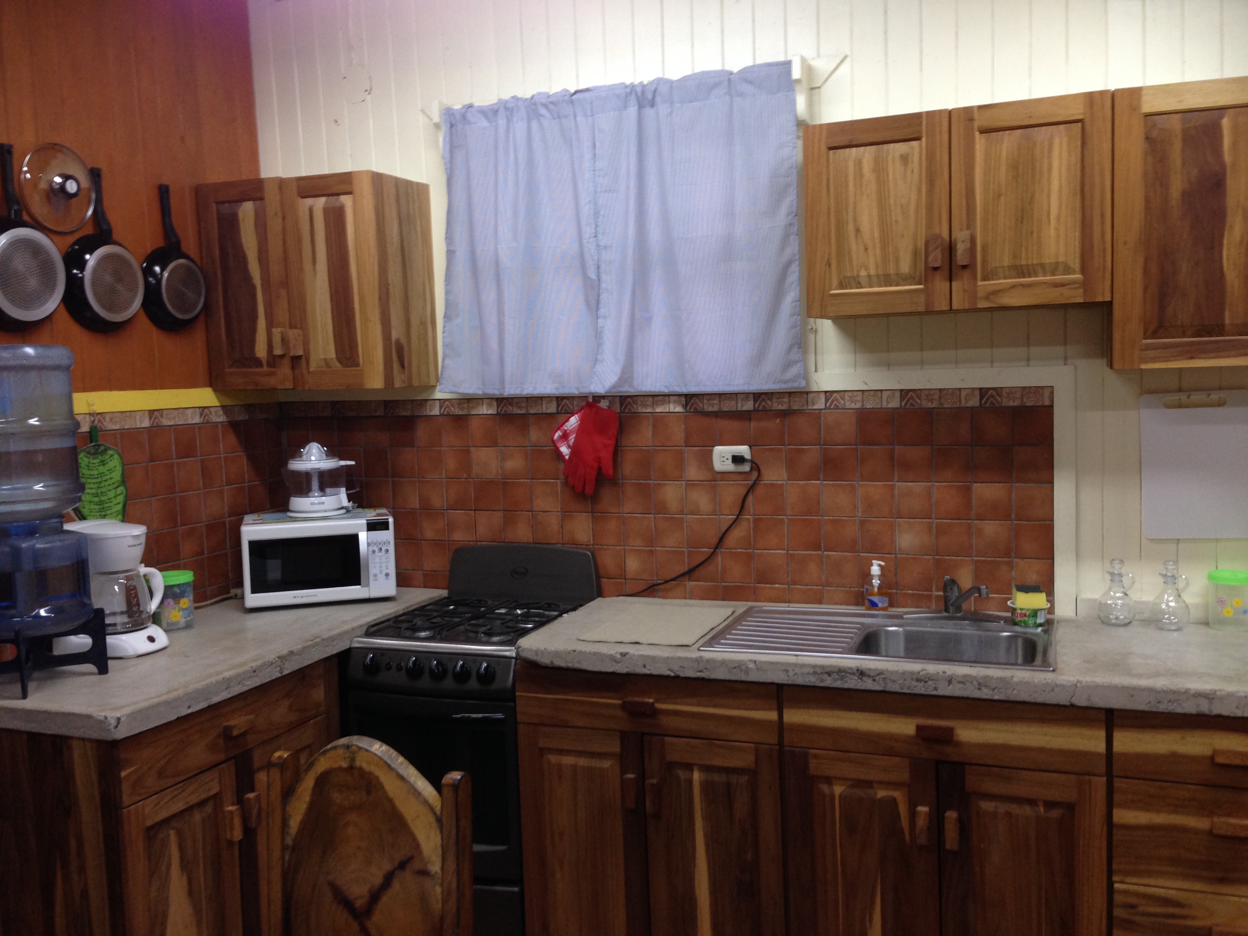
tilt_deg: -5.1
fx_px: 1190
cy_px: 468
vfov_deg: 42.9
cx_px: 624
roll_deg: +2.6
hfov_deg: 55.4
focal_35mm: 33
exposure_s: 1/20
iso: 100
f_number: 2.4
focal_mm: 4.12
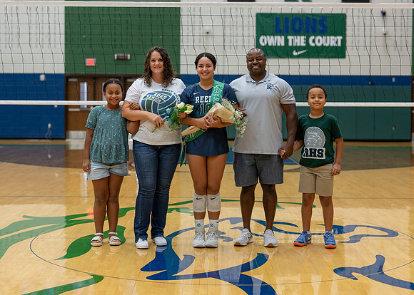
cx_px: 212
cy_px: 129
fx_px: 751
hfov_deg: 30.8
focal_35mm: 64
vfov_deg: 22.2
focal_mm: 50
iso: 800
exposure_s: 1/320
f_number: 1.8
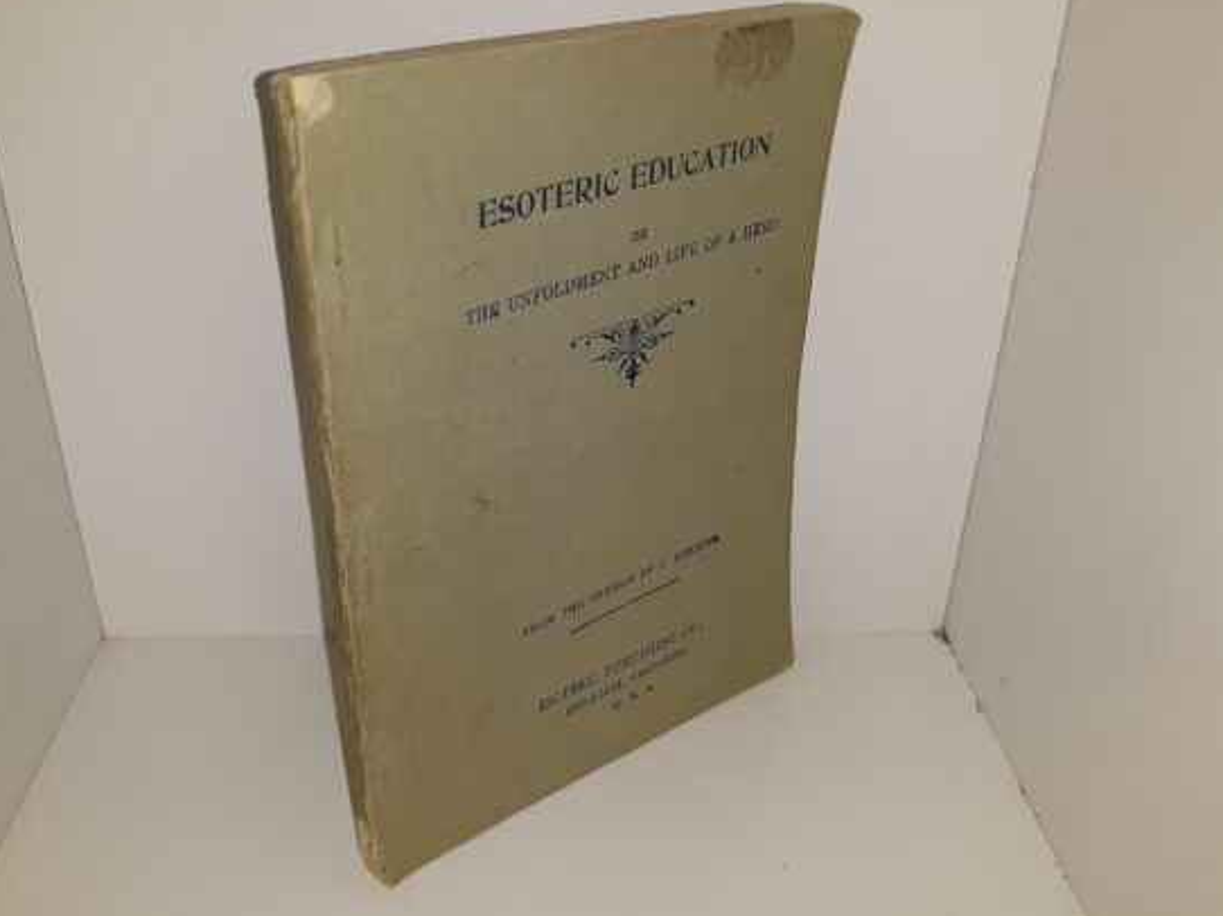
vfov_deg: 45.4
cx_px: 557
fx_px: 1095
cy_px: 444
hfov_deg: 58.3
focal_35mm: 31
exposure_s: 1/276
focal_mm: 3.7
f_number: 1.7
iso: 40
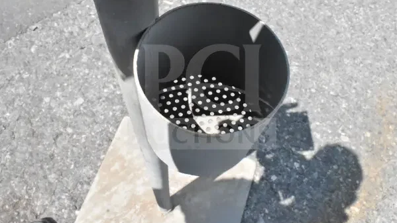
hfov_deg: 61.0
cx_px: 201
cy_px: 97
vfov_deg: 36.6
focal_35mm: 32
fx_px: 337
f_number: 22
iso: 6400
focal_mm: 20
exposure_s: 1/2000
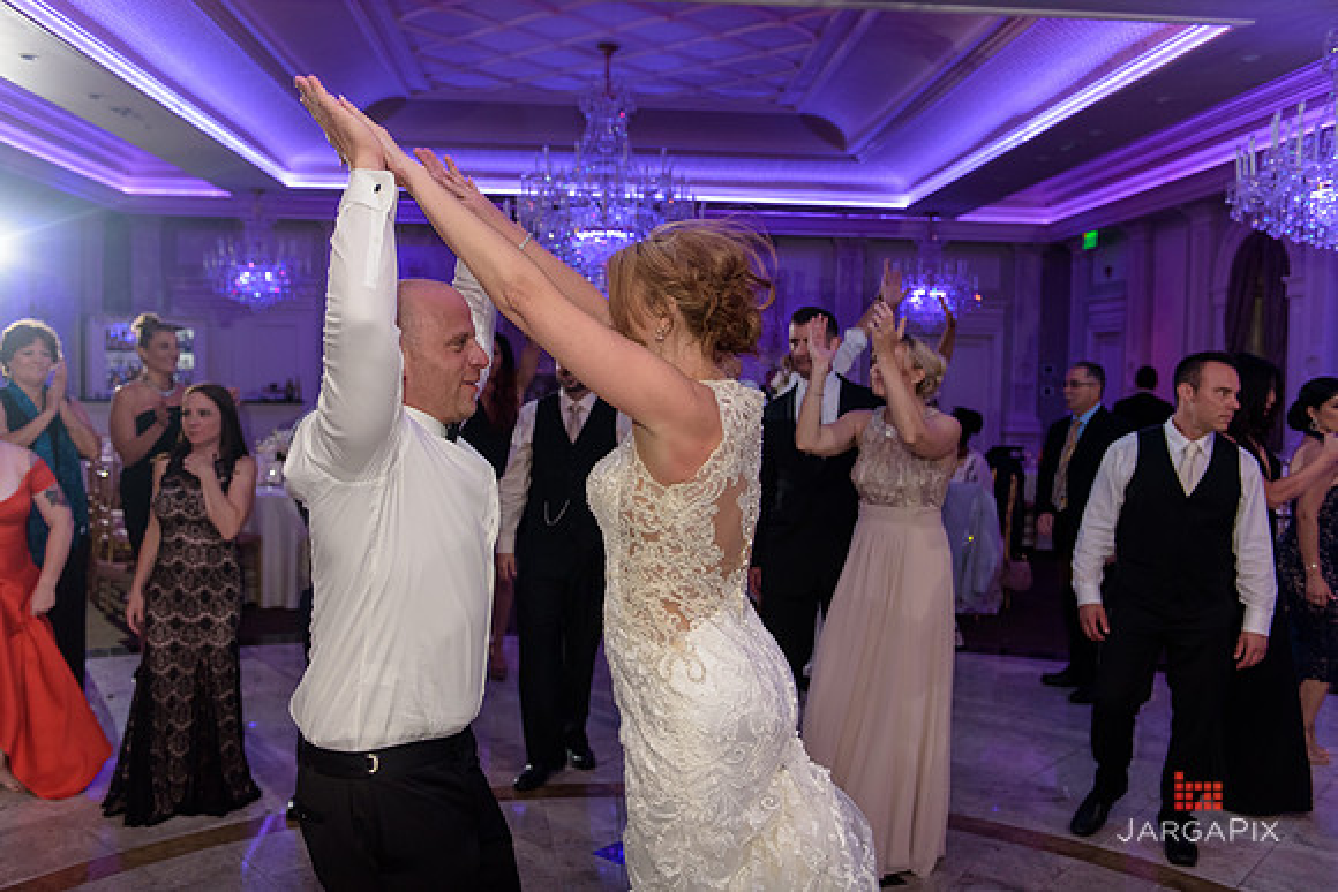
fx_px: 1190
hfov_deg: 58.7
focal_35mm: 32
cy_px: 446
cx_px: 669
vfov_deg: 41.1
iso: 1600
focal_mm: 32
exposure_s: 1/125
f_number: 3.2
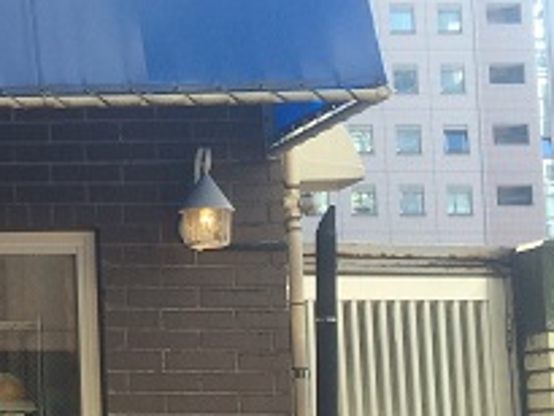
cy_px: 231
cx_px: -281
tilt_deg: +8.1
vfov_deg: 15.0
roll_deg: +0.4
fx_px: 1585
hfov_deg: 17.7
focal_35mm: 99
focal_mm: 4.15
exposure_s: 1/270
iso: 32
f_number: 2.2
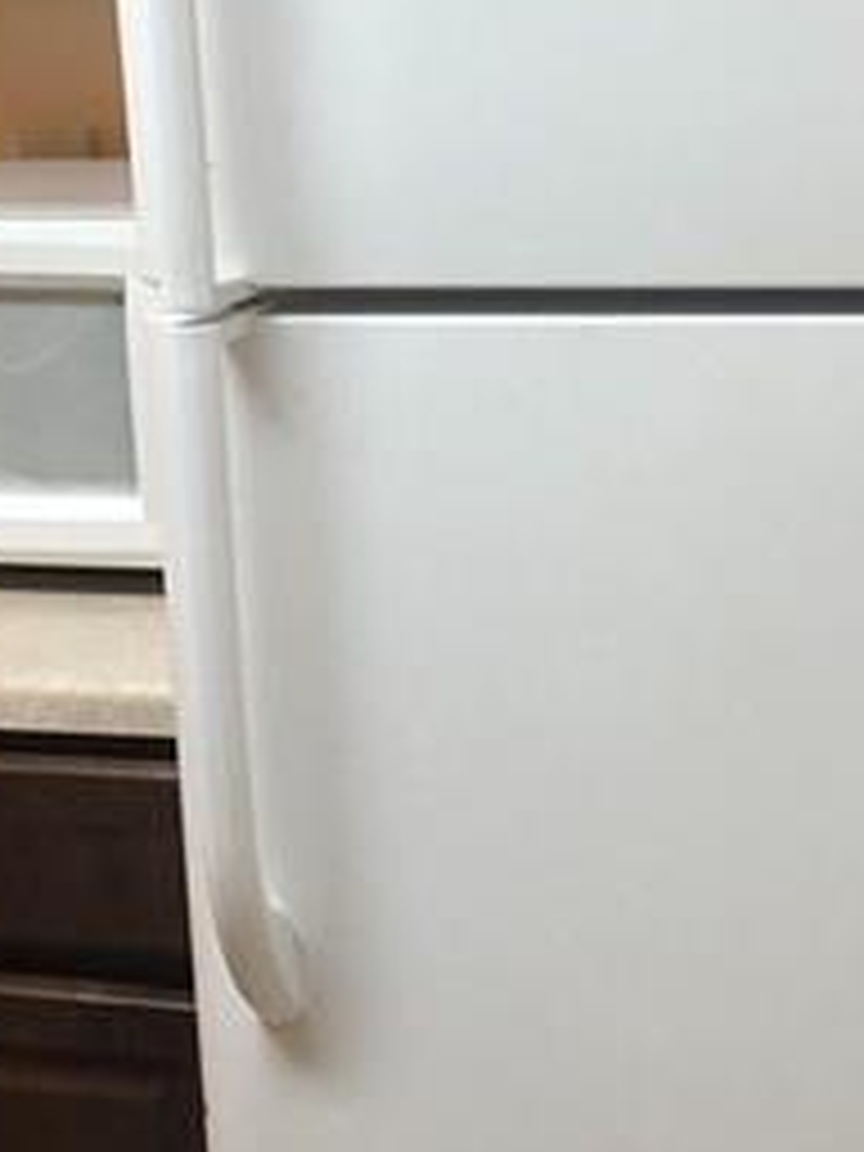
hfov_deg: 17.5
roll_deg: +2.6
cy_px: 378
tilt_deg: -10.9
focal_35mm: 84
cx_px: 652
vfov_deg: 23.2
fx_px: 2795
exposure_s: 1/15
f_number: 1.8
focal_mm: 3.99
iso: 40
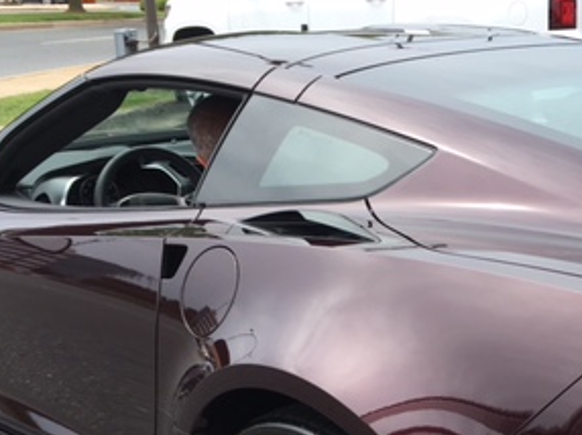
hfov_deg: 29.1
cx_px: 474
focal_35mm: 65
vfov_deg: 21.7
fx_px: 1092
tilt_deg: -24.5
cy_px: 441
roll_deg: -0.8
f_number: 2.2
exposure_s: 1/516
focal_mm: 4.15
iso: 25
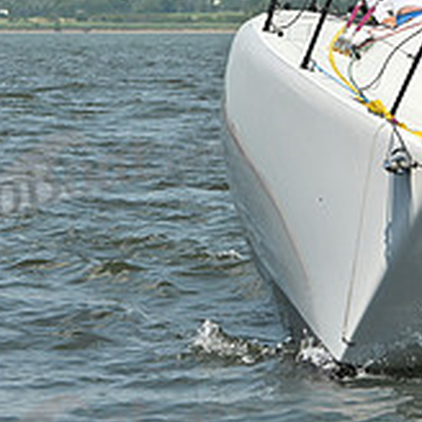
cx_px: 358
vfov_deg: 4.5
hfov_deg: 4.5
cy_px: 17
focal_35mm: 391
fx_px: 5393
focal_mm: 130
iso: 320
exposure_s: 1/1250
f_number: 9
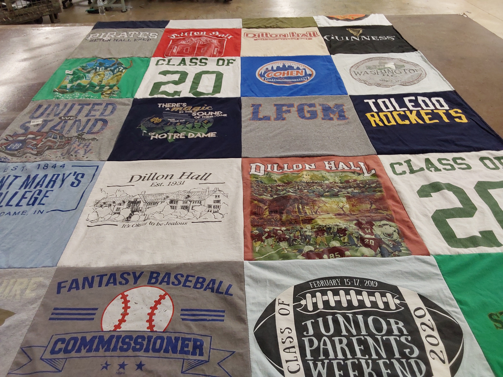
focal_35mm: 28
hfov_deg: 63.4
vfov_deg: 49.7
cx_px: 252
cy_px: 188
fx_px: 407
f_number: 1.9
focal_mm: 2.91
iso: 80
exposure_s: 1/60
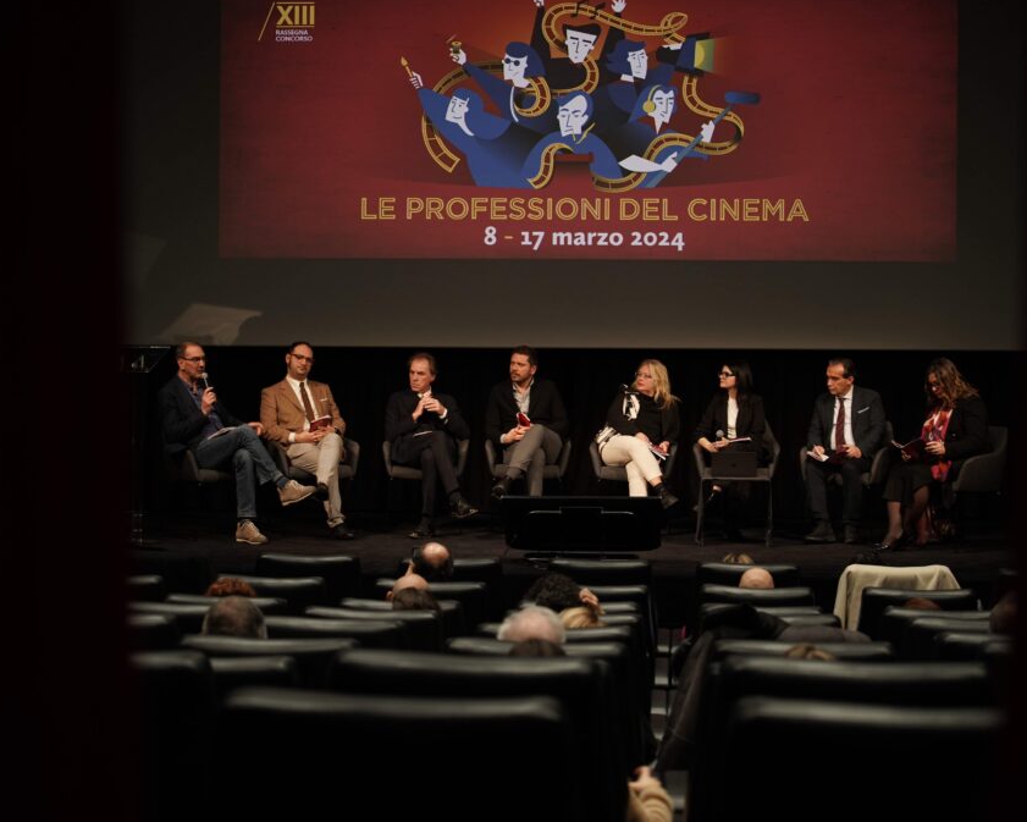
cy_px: 409
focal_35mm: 80
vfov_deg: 19.2
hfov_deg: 23.8
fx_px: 2432
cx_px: 491
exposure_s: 1/80
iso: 800
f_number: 4
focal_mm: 70
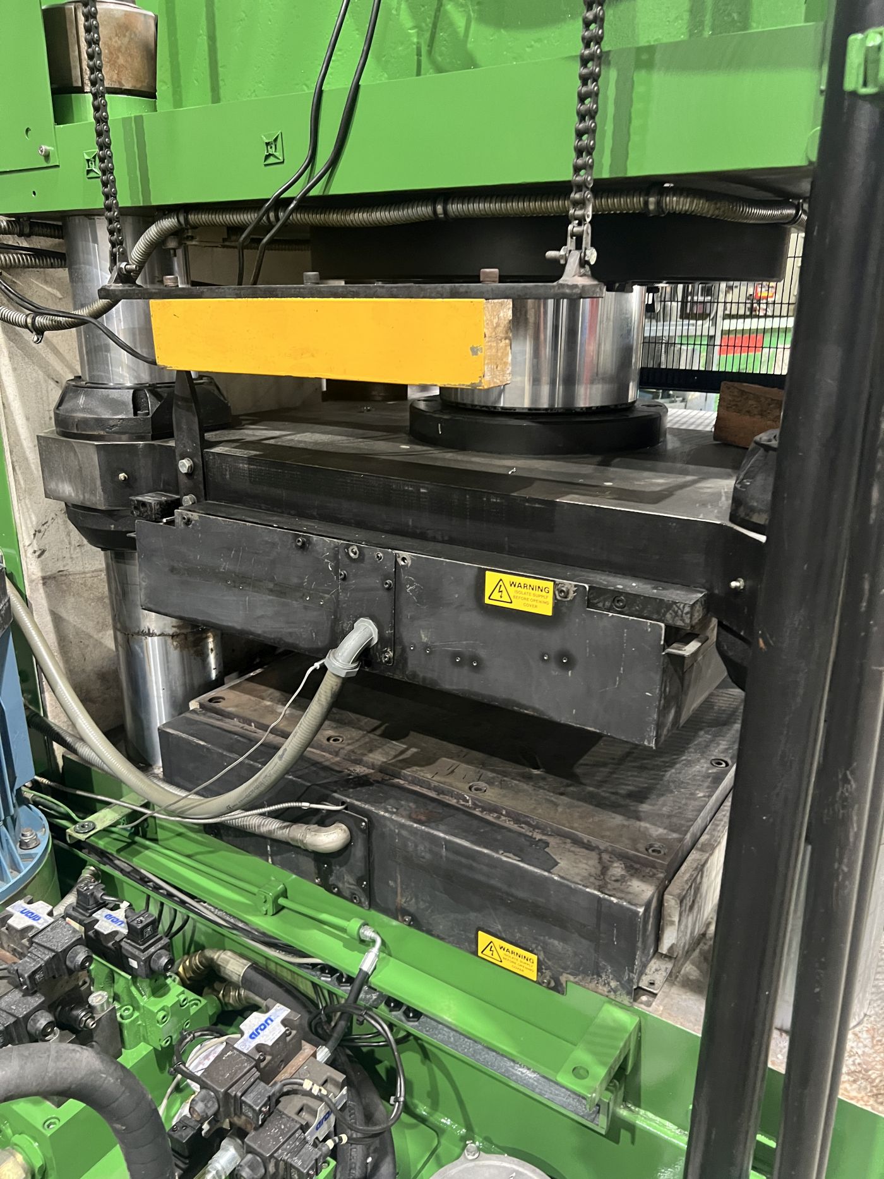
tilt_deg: -17.8
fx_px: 885
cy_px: 590
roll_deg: -0.5
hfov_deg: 53.1
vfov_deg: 67.3
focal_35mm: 26
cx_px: 442
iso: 500
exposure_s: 1/40
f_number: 1.5
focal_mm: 5.7
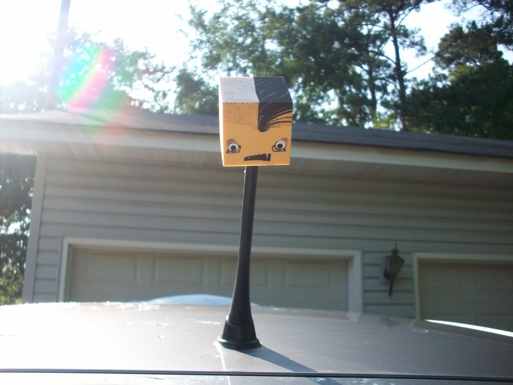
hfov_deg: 50.1
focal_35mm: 37
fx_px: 548
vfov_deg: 38.7
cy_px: 192
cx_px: 256
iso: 80
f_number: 2.8
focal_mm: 6.2
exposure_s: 1/428
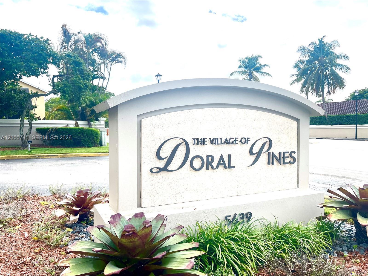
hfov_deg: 69.4
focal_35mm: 25
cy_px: 138
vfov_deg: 54.9
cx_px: 184
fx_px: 266
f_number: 1.6
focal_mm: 5.1
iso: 32
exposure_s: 1/2660
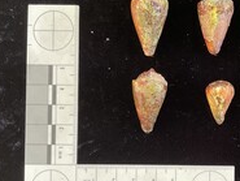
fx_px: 382
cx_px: 211
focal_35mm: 55
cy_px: 124
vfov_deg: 26.4
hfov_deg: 33.3
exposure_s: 1/50
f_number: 1.8
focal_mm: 3
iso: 80
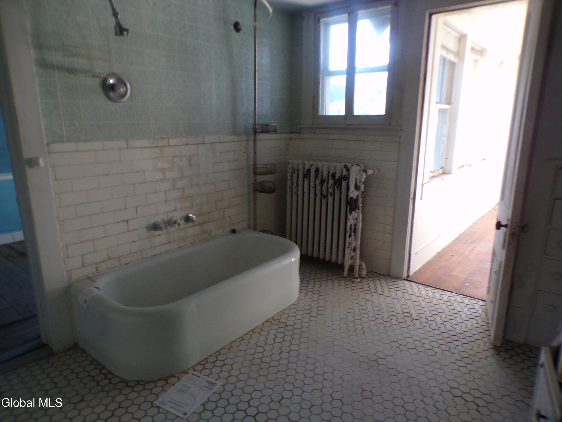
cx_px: 281
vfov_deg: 56.8
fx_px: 390
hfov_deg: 71.6
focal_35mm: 24
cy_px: 211
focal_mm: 4.3
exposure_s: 1/34
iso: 109
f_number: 3
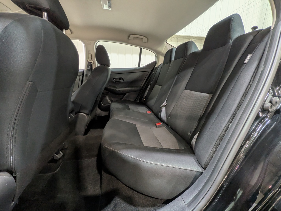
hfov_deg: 102.1
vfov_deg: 85.7
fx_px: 114
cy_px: 106
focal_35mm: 14
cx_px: 140
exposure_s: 1/24
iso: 81
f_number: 2.2
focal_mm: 1.83
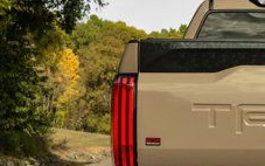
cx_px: 312
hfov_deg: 14.5
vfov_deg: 9.3
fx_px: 1011
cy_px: 143
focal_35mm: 140
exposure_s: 1/500
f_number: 10
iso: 800
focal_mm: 48
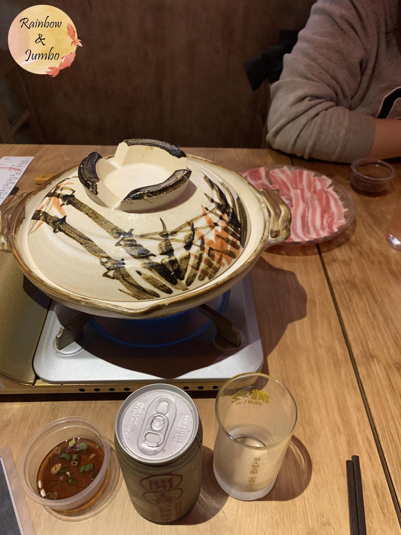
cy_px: 268
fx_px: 402
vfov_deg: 67.3
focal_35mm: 26
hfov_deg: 53.1
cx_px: 200
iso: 250
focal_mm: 4.25
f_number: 1.8
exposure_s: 1/60
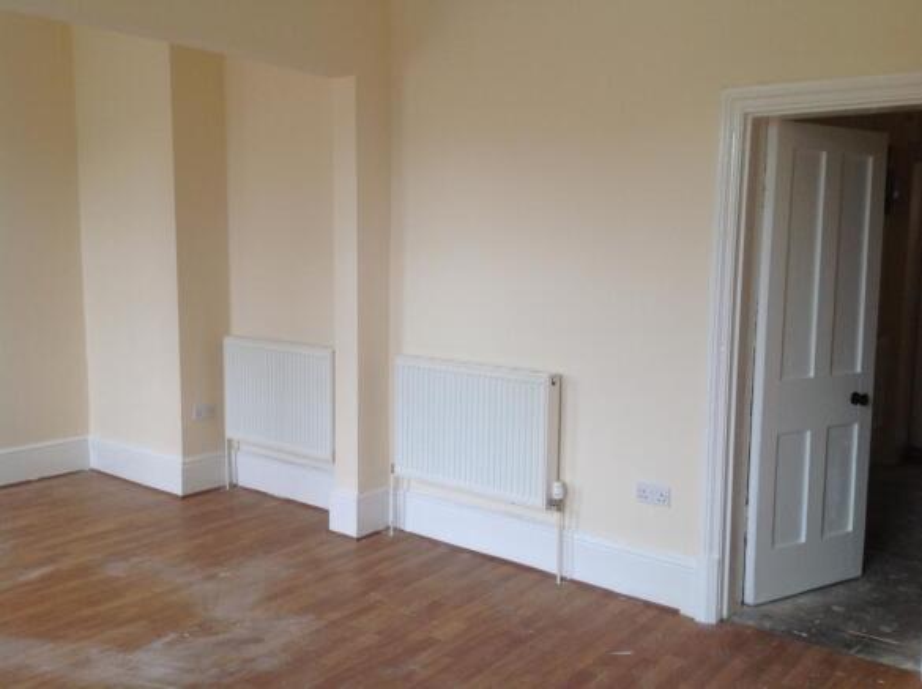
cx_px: 461
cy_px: 344
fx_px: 931
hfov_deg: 52.7
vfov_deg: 40.6
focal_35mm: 35
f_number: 2.4
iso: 64
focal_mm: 4.28
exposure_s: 1/60
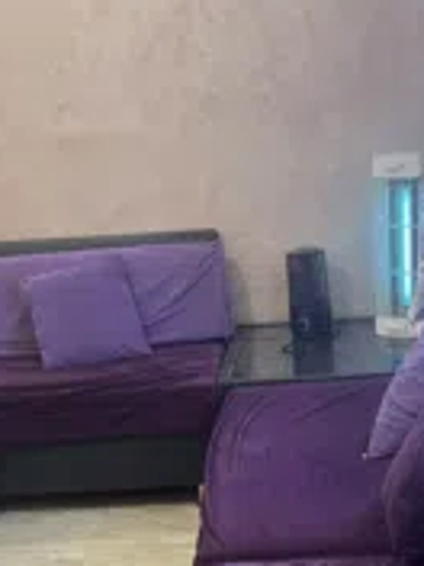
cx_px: 321
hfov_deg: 24.5
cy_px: 640
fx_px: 964
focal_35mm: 59
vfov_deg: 29.2
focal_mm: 5.7
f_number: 1.5
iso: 250
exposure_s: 1/50
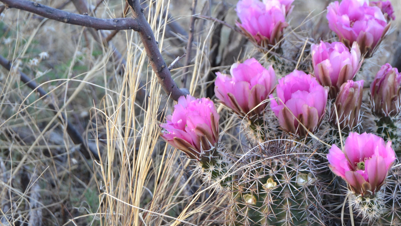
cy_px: 136
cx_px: 200
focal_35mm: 107
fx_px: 1135
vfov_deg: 11.3
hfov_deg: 20.0
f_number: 5.3
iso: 400
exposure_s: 1/80
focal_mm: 45
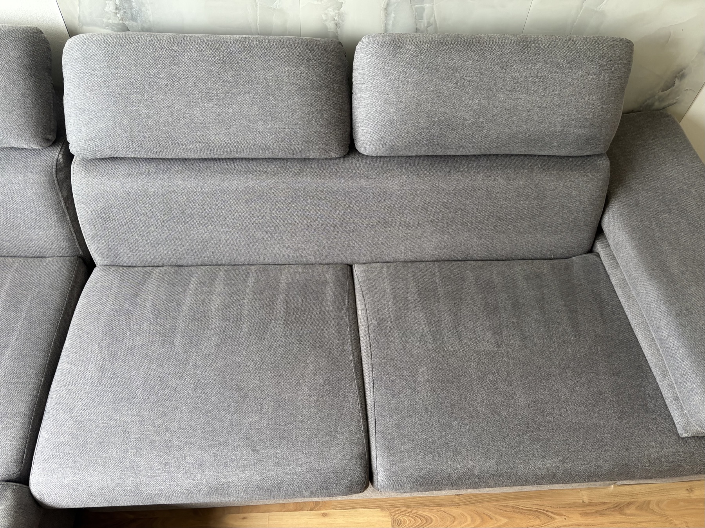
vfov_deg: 53.1
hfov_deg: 67.3
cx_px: 352
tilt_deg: -51.7
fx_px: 530
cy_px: 264
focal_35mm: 26
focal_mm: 5.96
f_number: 1.6
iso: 80
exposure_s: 1/121
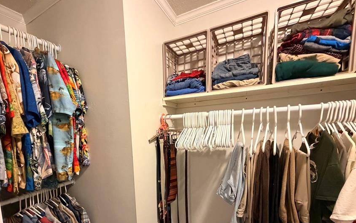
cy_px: 153
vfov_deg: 63.0
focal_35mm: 18
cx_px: 152
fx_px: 175
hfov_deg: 90.4
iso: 800
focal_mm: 2.22
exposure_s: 1/60
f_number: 2.2
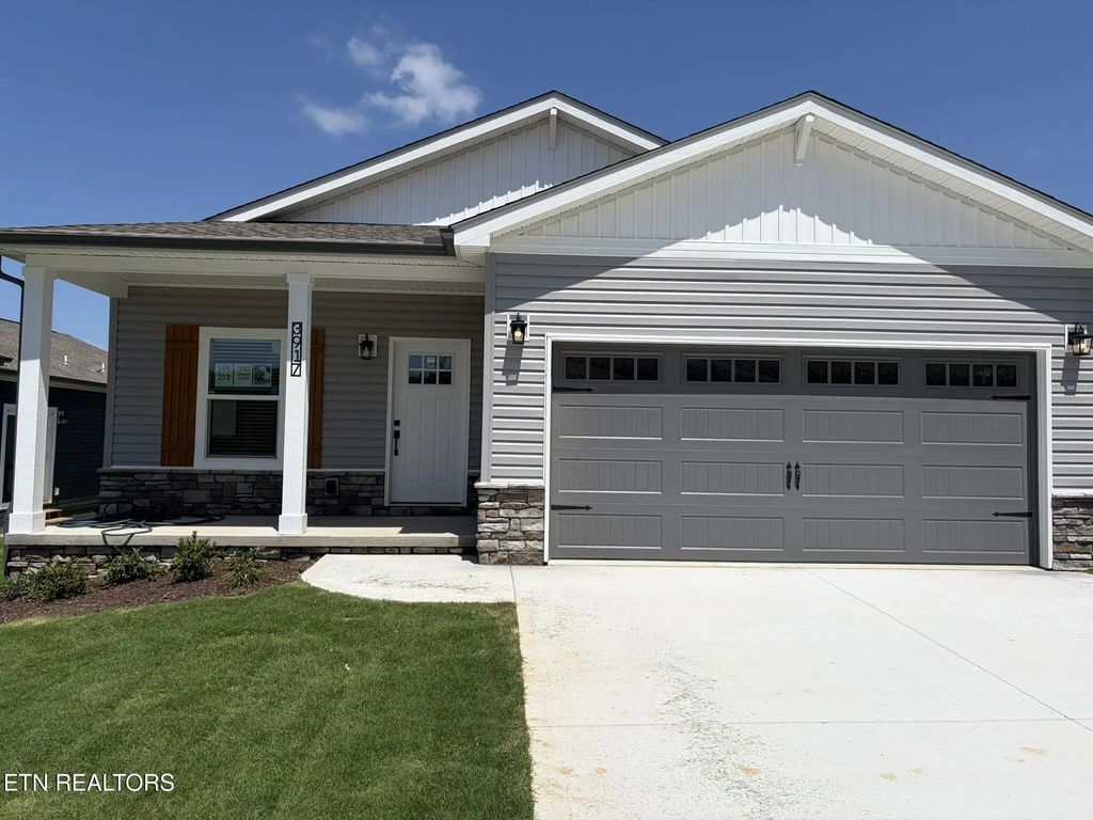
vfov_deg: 53.1
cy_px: 410
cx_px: 546
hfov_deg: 67.3
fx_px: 821
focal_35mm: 26
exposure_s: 1/7813
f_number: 1.6
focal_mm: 5.96
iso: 50
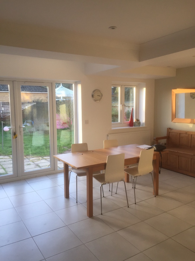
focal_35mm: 29
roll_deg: +0.7
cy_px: 130
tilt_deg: -4.6
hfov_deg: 48.2
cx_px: 98
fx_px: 218
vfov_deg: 61.7
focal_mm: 4.15
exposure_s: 1/100
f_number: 2.2
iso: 50
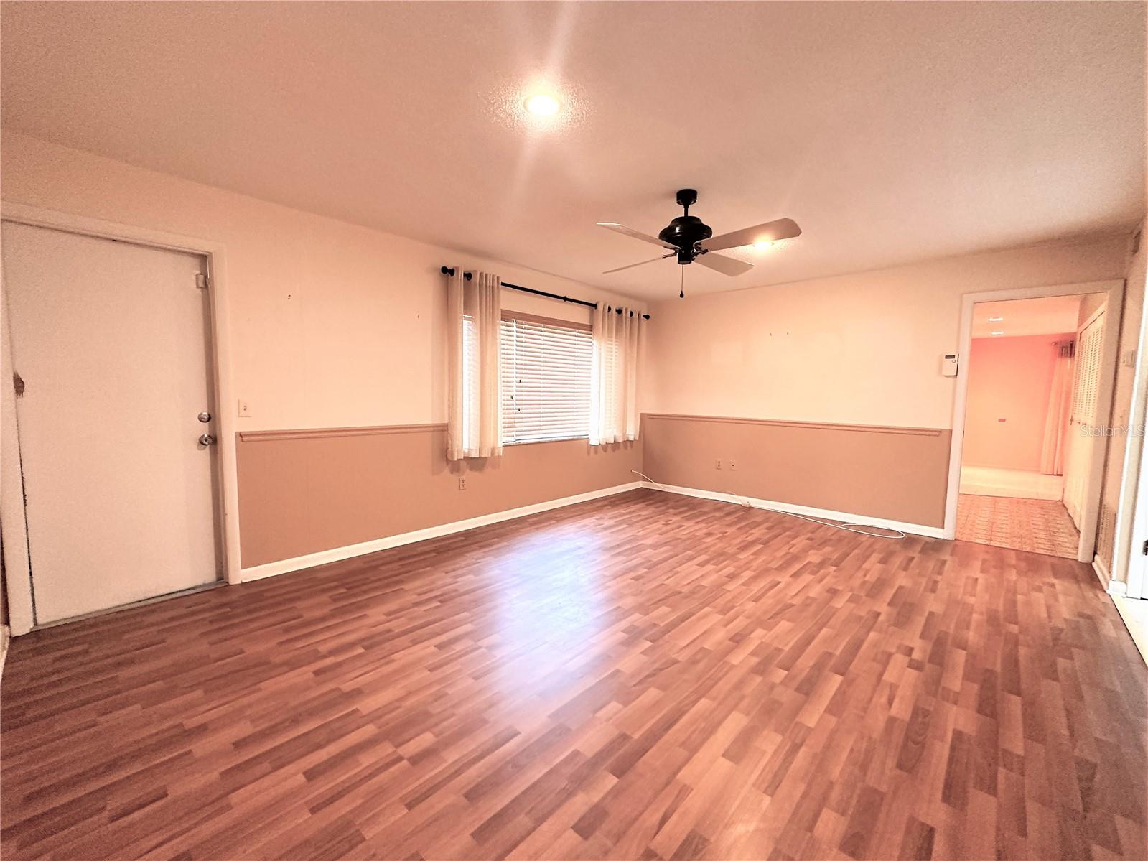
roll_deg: +0.6
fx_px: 464
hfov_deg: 102.1
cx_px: 574
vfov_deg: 85.7
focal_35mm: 14
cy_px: 430
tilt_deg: -5.5
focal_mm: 2.22
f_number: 2.2
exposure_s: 1/60
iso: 400
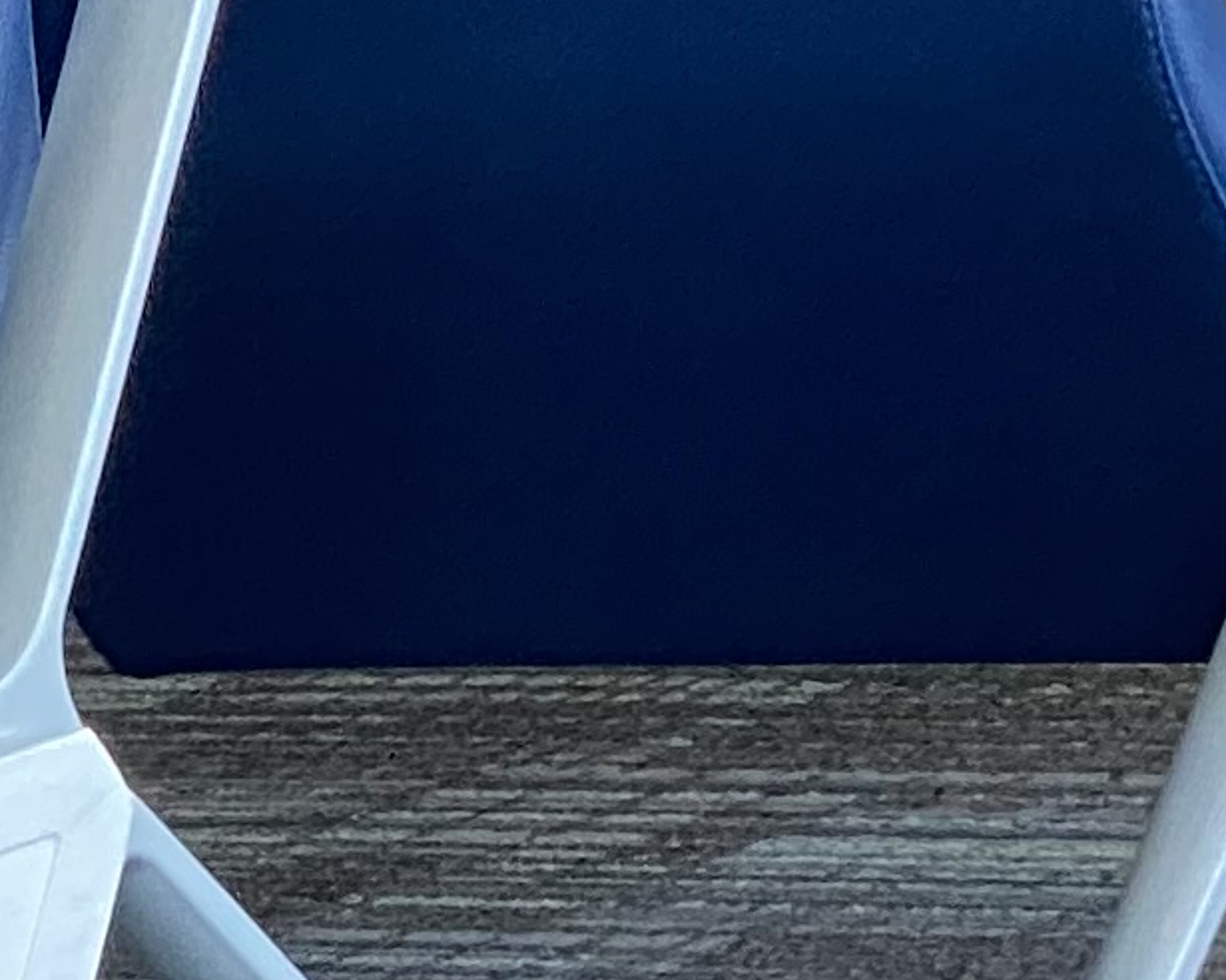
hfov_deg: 5.4
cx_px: -2749
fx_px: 12083
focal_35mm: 333
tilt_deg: -20.0
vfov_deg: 4.5
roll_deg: +12.2
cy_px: 2828
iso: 160
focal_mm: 6
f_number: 2
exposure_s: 1/98
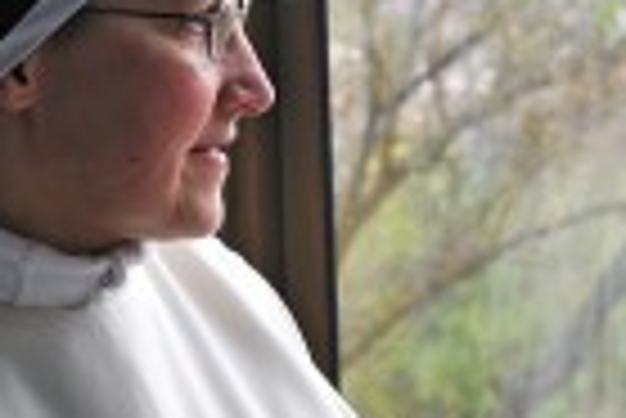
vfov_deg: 11.1
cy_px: 227
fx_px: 2158
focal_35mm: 124
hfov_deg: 16.5
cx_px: 302
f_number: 5
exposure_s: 1/100
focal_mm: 36
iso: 200
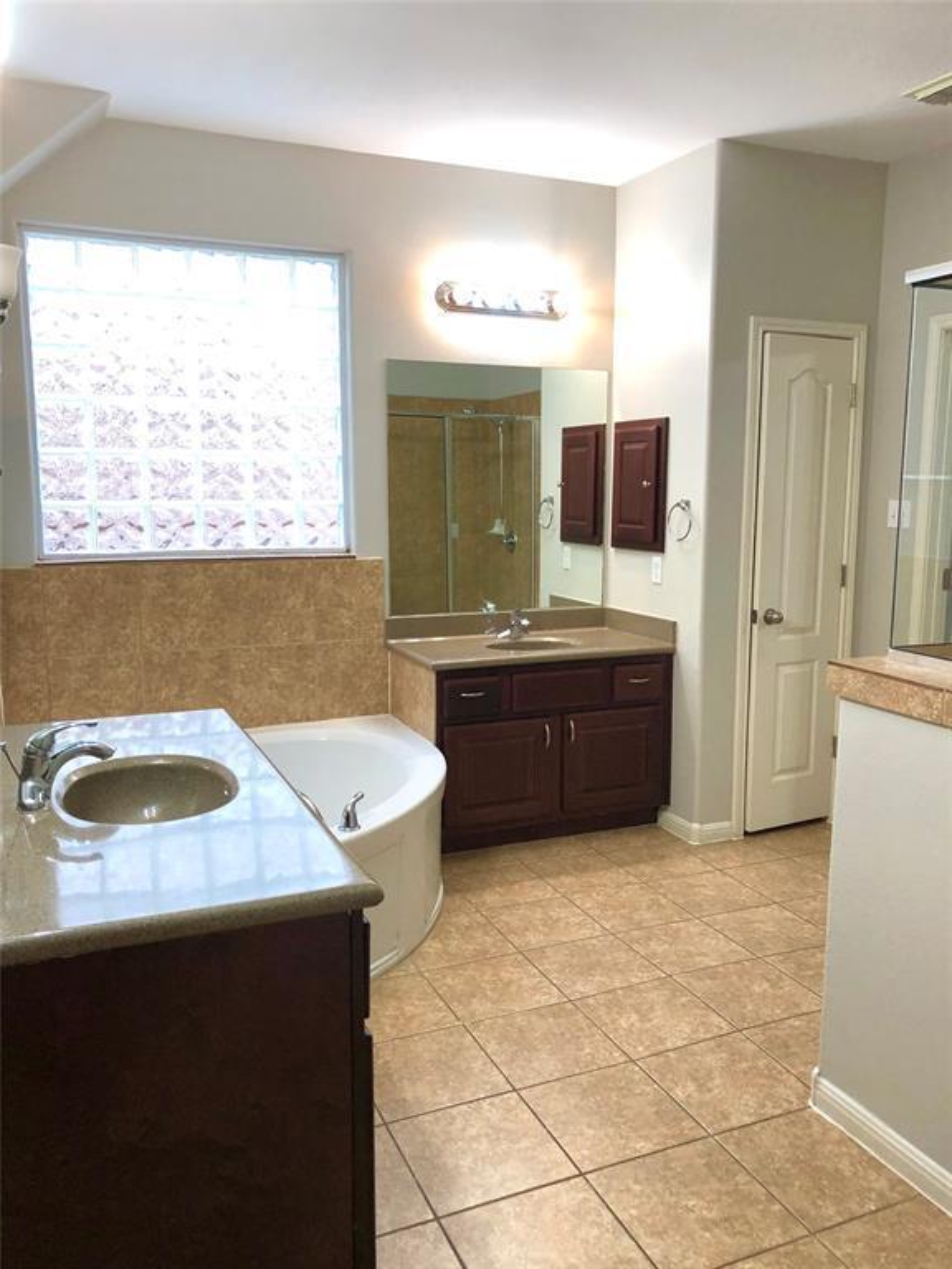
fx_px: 1027
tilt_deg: -8.2
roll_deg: -0.6
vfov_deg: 63.4
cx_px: 476
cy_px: 634
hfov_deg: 49.7
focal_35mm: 28
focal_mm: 3.99
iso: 32
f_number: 1.8
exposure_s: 1/30
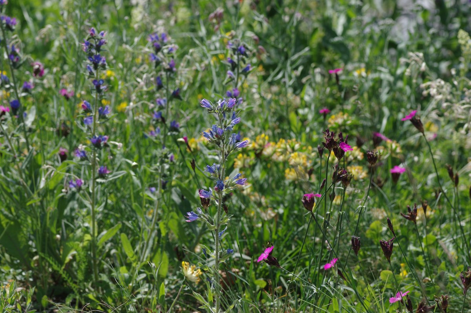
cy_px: 156
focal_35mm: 150
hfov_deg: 13.7
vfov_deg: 9.1
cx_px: 236
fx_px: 1961
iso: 400
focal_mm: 100
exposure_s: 1/800
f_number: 8
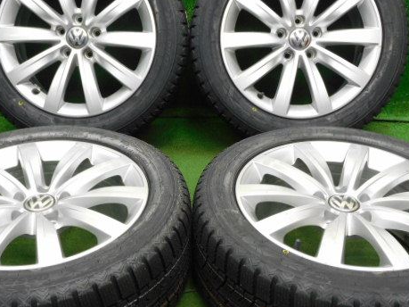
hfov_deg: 41.2
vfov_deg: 31.5
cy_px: 150
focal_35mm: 46
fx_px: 543
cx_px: 191
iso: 400
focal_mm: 5.9
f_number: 3.6
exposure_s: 1/25
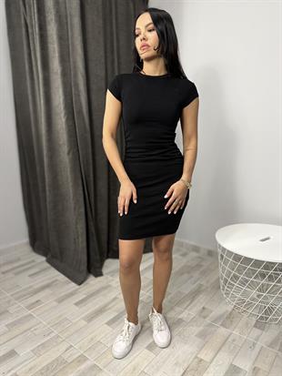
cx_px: 141
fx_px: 261
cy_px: 188
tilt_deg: -10.5
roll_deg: +0.7
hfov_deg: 56.8
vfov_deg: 71.6
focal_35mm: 24
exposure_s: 1/100
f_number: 1.78
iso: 200
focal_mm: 6.86
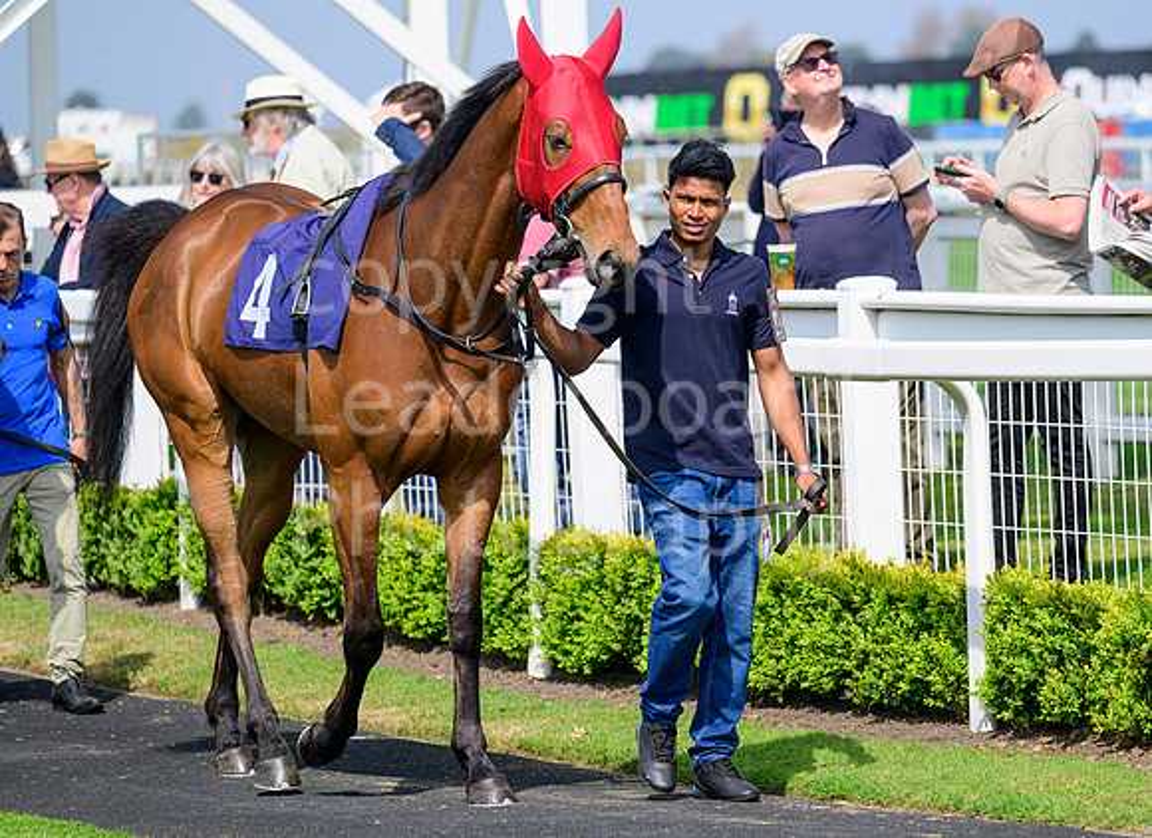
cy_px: 459
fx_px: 8414
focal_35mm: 256
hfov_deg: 7.8
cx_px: 689
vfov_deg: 5.7
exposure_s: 1/800
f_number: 5.6
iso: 200
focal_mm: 220
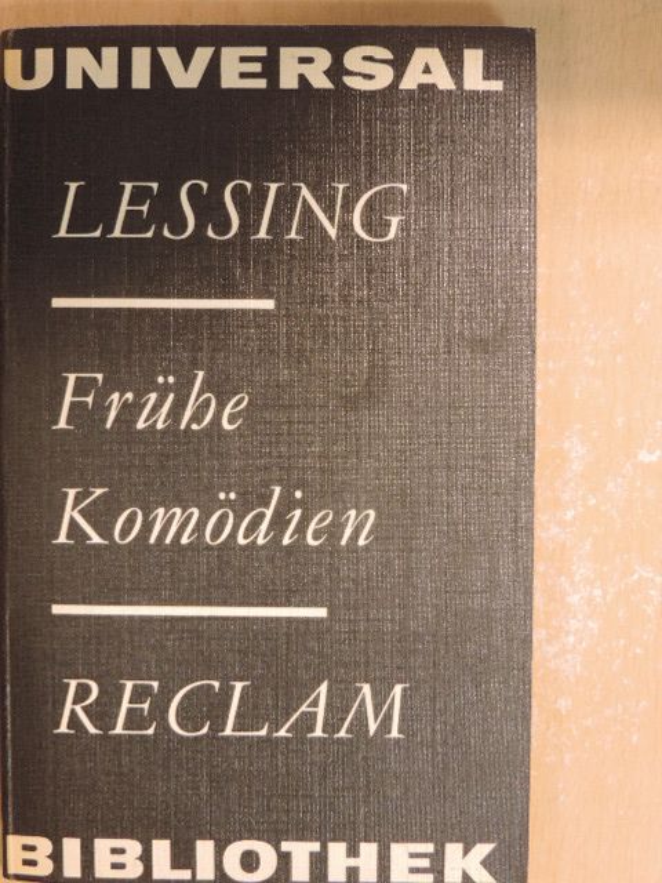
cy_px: 442
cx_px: 331
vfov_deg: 34.9
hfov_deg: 26.6
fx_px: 1402
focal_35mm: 55
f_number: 3.7
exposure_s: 1/15
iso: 640
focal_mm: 9.8
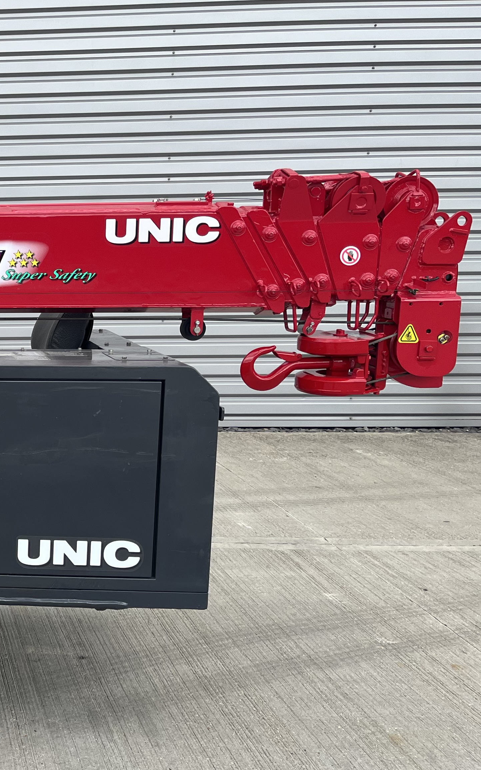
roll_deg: +0.4
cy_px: 421
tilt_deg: -8.9
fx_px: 1007
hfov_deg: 23.1
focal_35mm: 48
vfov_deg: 41.8
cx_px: -185
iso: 50
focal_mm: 5.1
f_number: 1.6
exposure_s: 1/898
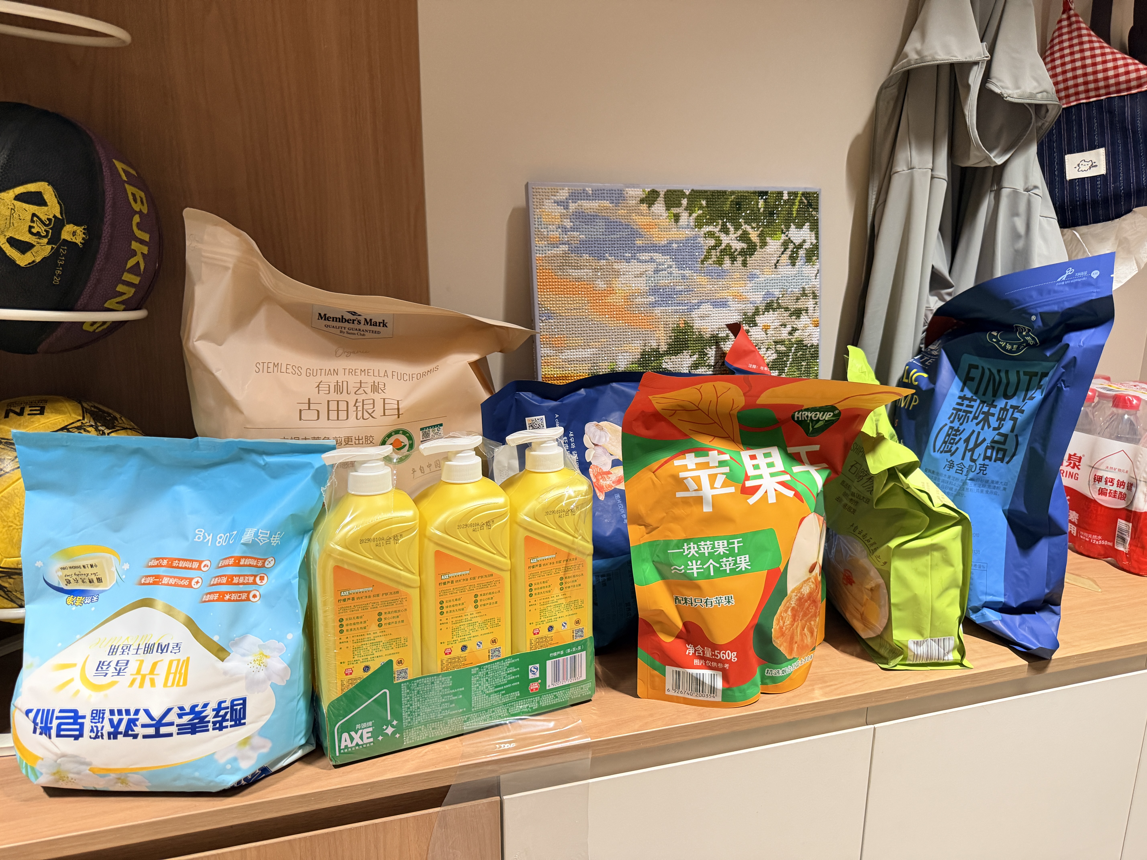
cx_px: 574
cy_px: 430
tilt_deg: -13.6
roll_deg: +0.3
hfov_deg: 71.6
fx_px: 795
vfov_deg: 56.8
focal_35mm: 24
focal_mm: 6.76
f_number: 1.78
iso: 320
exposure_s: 1/50
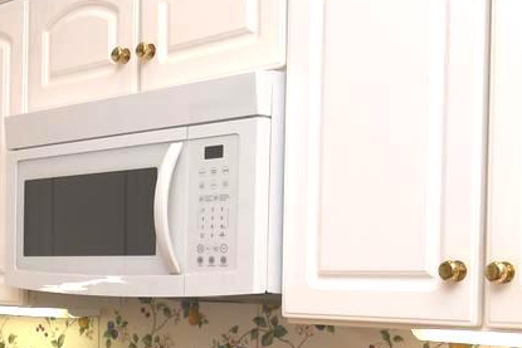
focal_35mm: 74
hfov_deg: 25.1
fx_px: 1073
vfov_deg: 18.2
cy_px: 298
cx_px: -73
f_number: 4
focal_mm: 10
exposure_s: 1/60
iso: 100
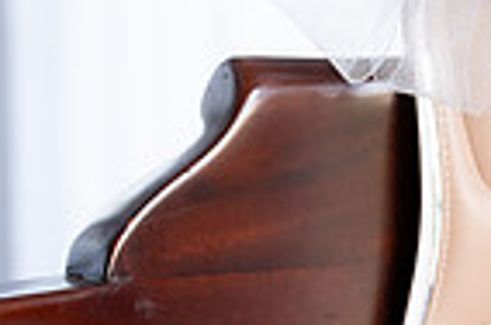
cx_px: 678
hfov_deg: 11.8
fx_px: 2286
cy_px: 183
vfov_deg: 8.1
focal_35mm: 168
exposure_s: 1/80
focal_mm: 41
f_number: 4
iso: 640
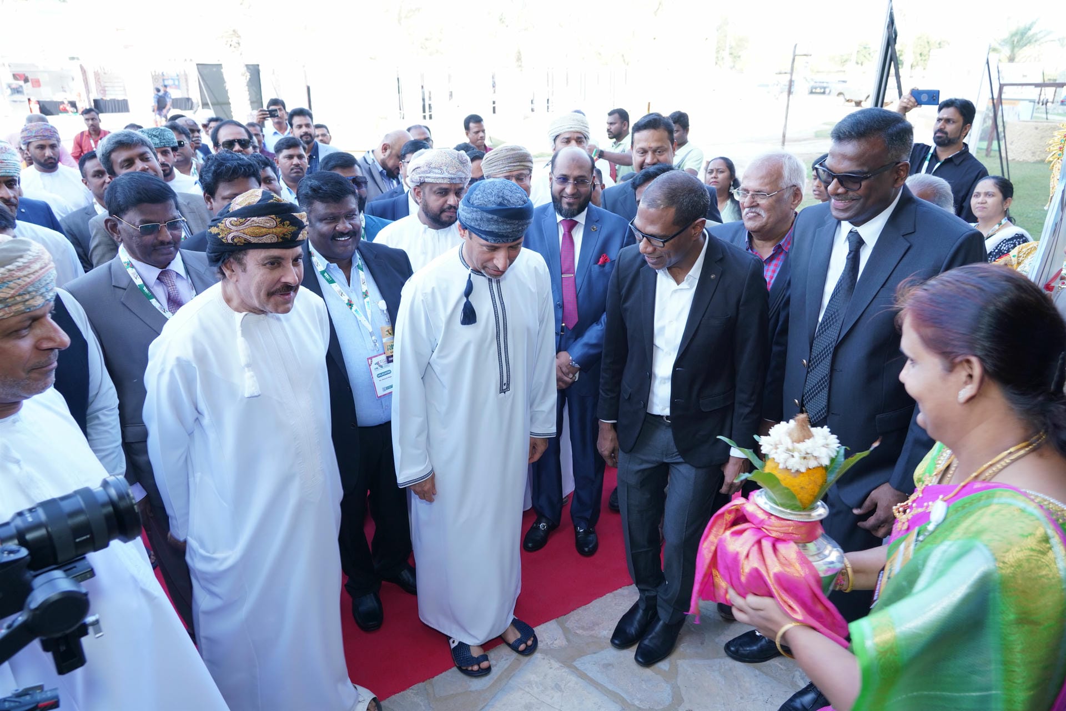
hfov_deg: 73.7
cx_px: 533
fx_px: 711
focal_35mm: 24
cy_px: 356
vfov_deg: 53.1
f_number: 5.6
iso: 400
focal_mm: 24
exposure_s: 1/100
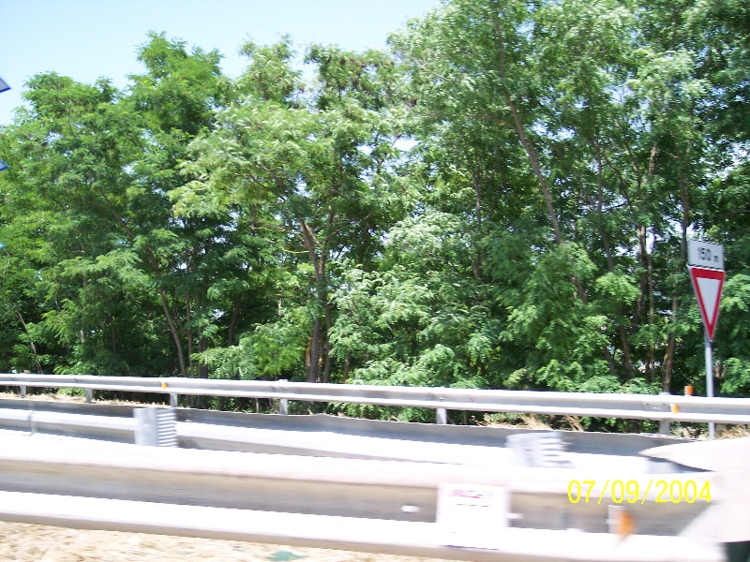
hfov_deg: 49.0
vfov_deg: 37.7
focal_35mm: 38
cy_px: 281
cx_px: 375
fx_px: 823
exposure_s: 1/700
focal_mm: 8
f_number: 2.8
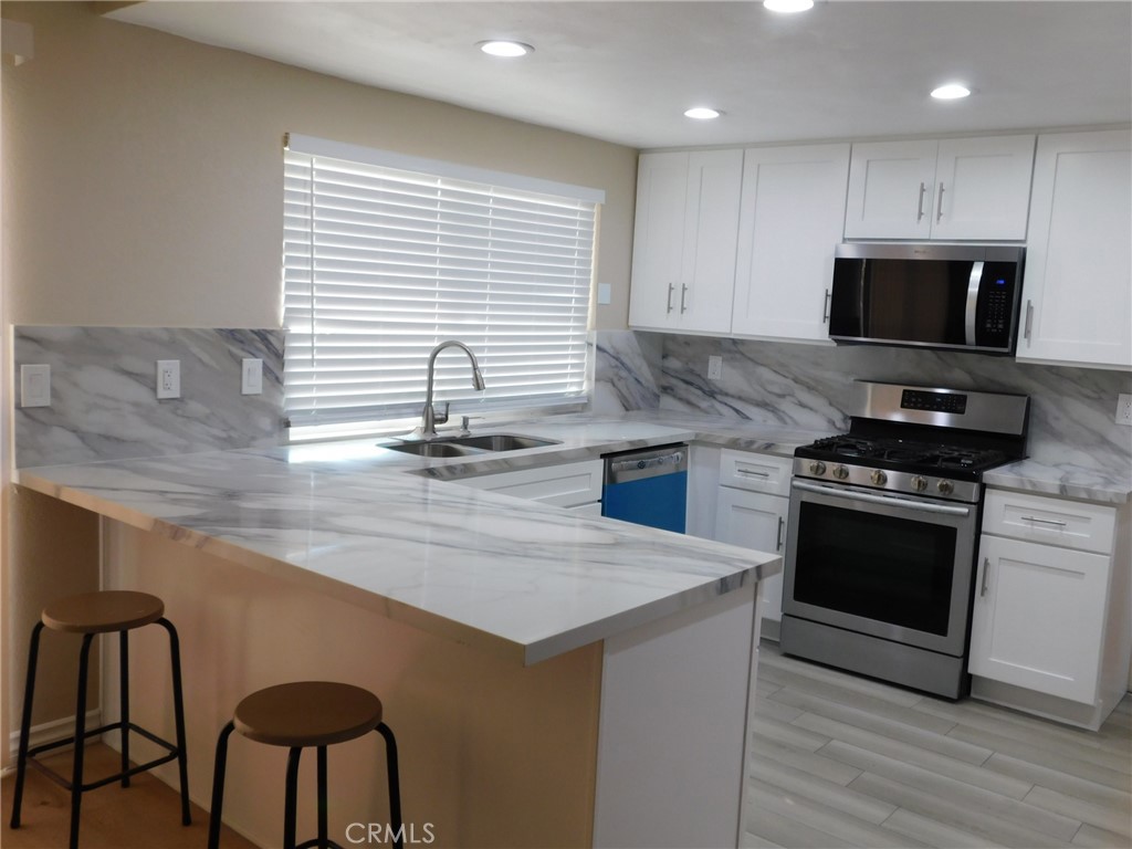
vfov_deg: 46.8
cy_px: 424
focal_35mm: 30
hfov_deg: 60.0
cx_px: 566
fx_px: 981
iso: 125
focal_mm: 5.3
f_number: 3.2
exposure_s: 1/40
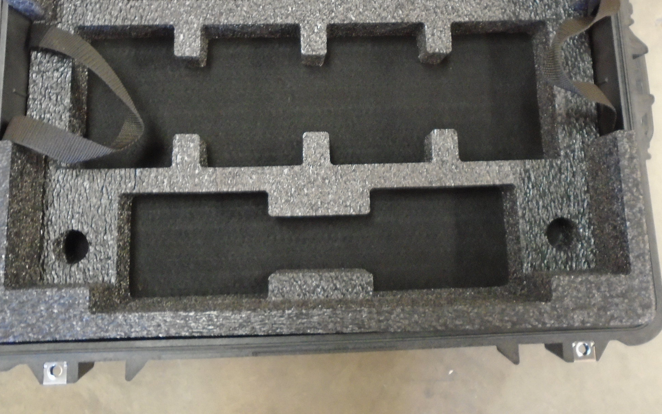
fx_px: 668
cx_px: 334
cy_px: 83
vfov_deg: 33.5
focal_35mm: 37
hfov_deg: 52.7
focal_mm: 4.6
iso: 400
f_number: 3.2
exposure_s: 1/10
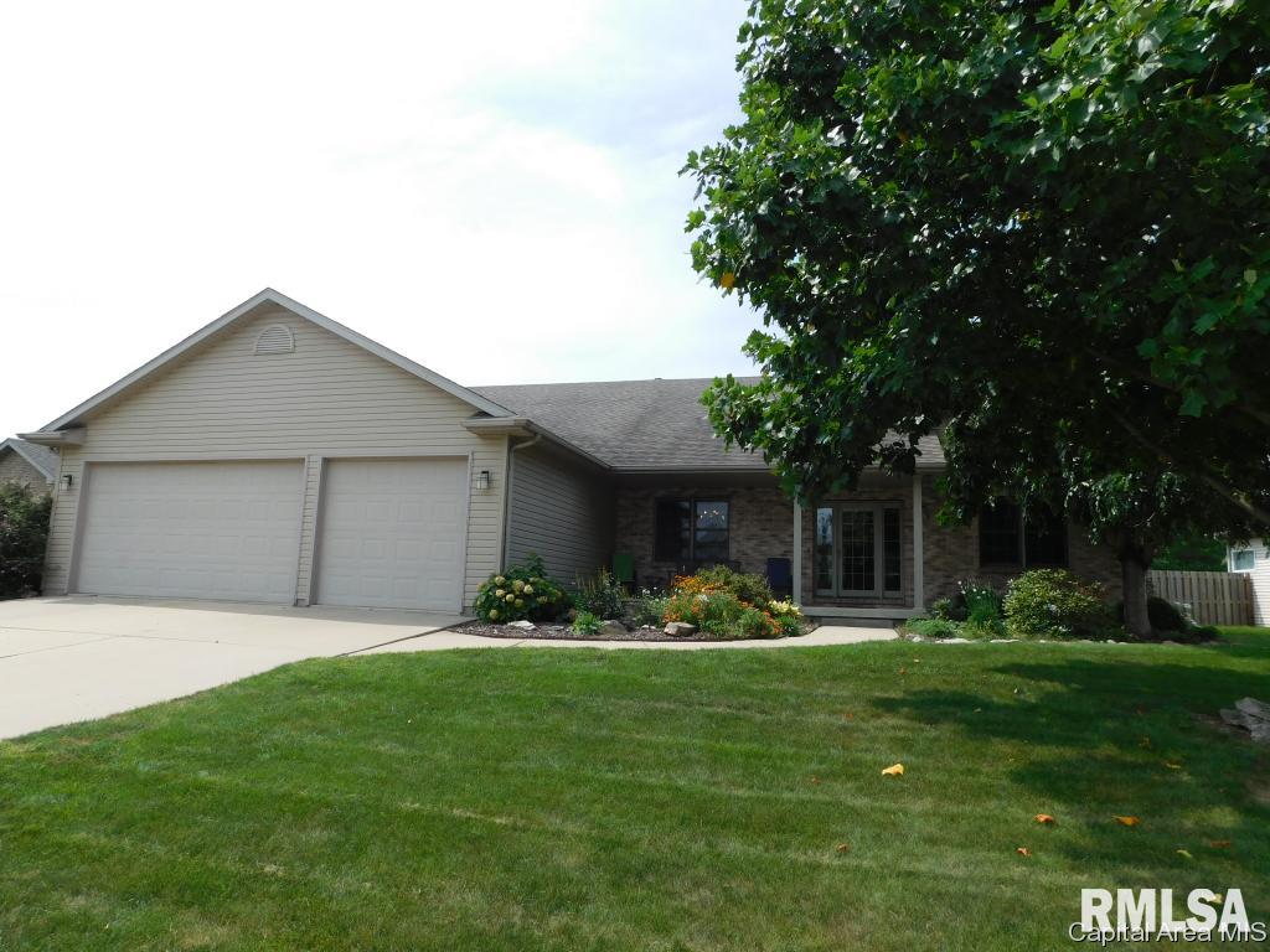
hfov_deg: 73.9
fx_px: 844
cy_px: 476
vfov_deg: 58.9
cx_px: 635
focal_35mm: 23
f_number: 6
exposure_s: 1/400
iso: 125
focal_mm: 4
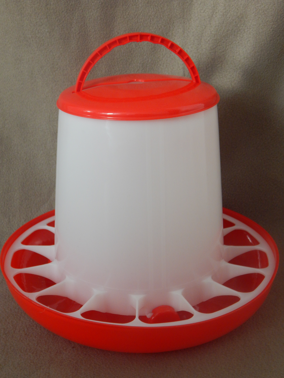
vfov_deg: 35.5
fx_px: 591
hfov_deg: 27.0
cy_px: 189
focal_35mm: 54
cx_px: 142
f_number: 3.8
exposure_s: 1/30
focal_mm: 9.7
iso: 250
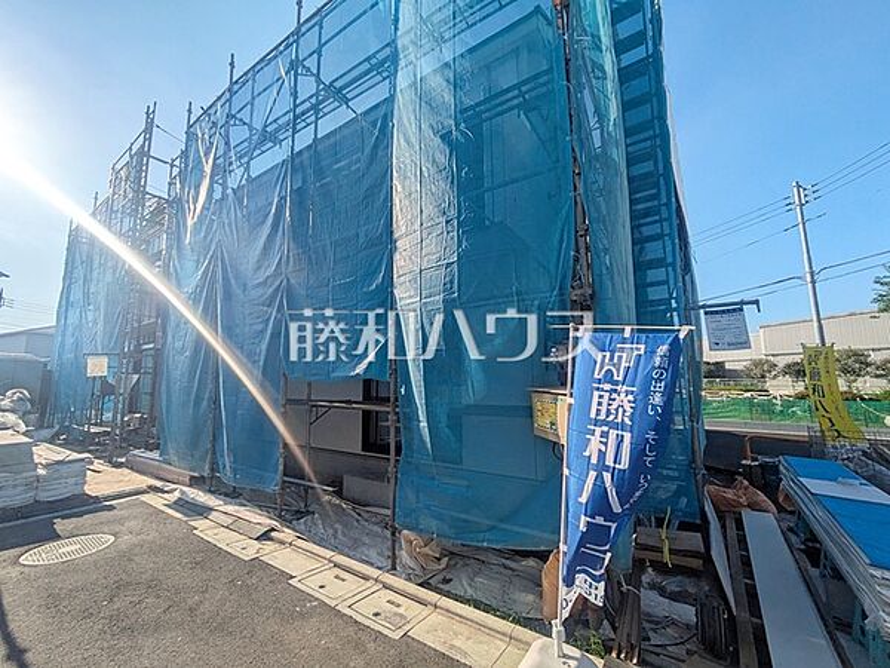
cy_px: 334
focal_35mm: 14
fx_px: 360
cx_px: 445
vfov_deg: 85.7
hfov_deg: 102.1
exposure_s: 1/5348
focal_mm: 1.83
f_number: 2.2
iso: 54
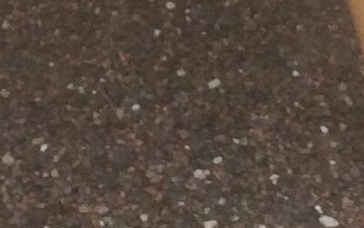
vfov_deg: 5.0
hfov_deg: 8.5
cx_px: 464
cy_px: -544
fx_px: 2421
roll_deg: +2.6
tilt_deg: -28.0
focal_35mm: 244
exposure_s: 1/100
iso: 40
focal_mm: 4.15
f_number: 2.2
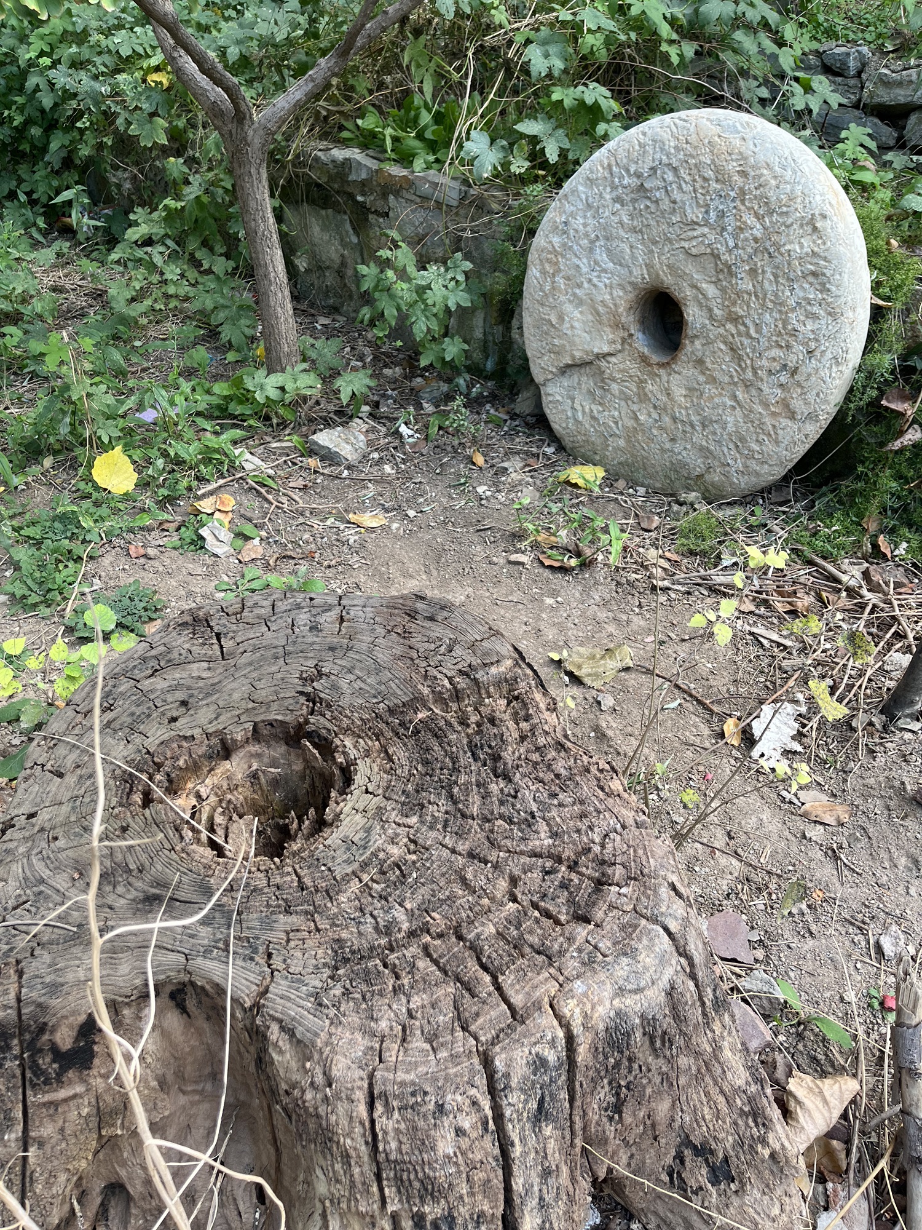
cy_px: 615
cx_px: 461
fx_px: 923
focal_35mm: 26
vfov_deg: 67.3
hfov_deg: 53.1
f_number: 1.6
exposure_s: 1/190
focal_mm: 5.1
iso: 40
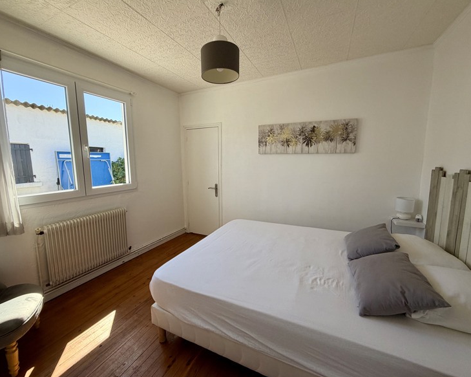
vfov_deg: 84.0
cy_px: 187
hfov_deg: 96.8
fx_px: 209
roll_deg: +1.3
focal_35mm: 15
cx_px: 226
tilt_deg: -6.5
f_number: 2.2
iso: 50
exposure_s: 1/315
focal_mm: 2.22
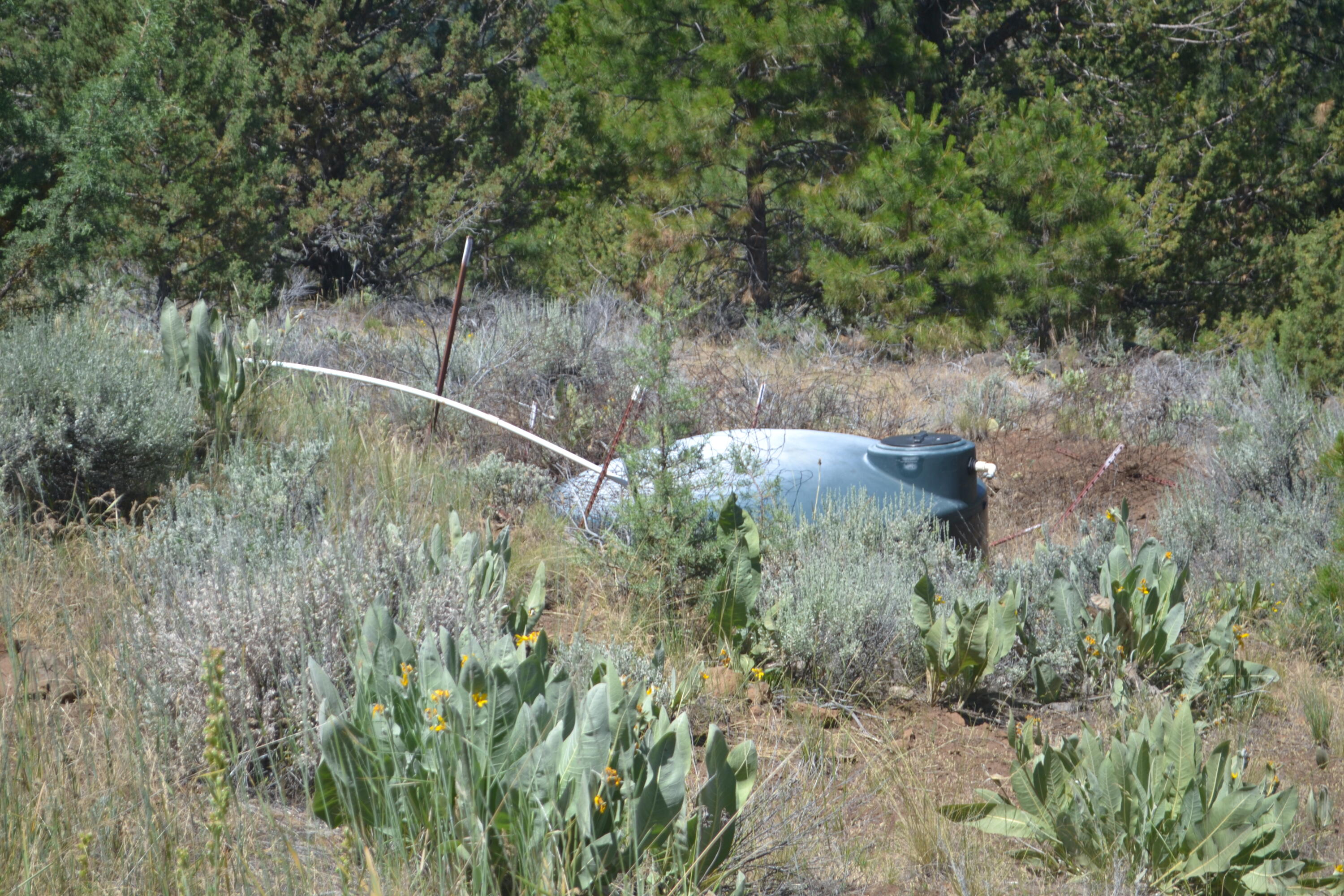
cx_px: 672
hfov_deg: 26.0
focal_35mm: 78
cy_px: 448
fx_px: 2912
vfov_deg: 17.5
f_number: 5.6
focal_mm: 52
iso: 100
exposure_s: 1/320
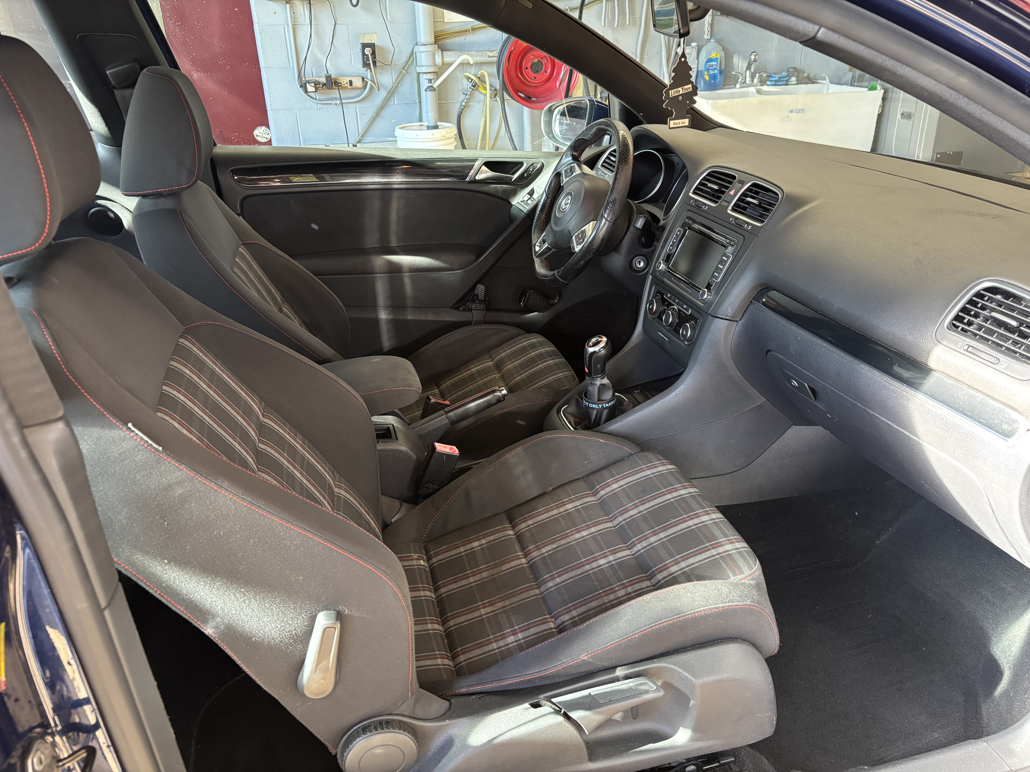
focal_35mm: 26
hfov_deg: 67.3
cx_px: 515
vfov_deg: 53.1
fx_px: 774
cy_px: 386
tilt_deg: -25.0
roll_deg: +1.8
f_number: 1.6
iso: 320
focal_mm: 5.96
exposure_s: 1/60
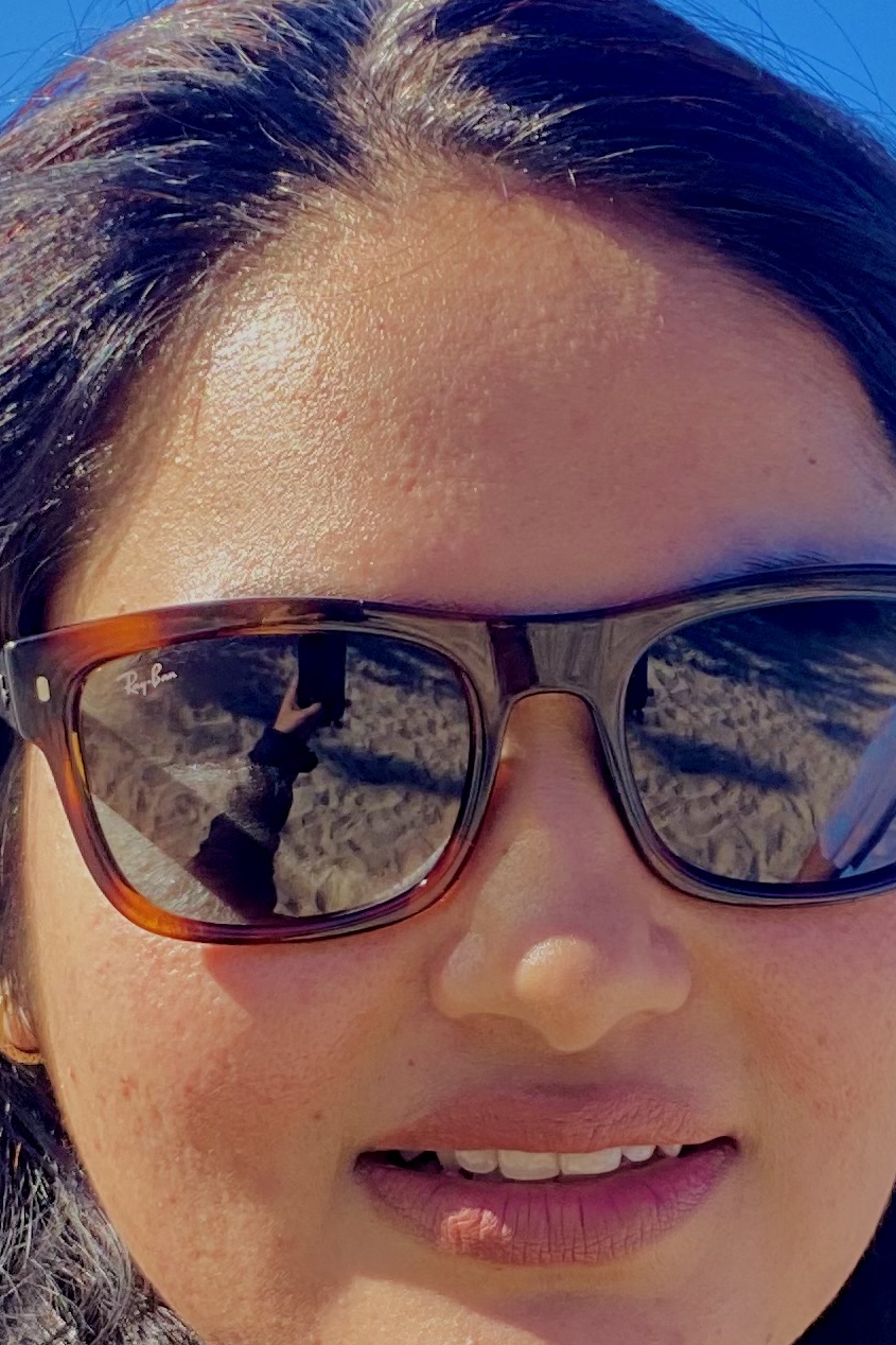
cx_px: 569
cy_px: 992
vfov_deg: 26.3
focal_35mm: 76
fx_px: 2838
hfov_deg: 17.9
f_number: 2.2
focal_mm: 2.71
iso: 25
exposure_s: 1/253
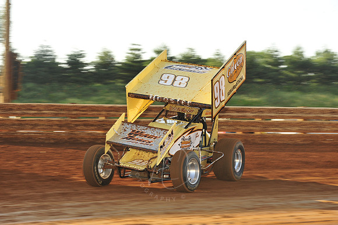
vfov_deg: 13.0
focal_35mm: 105
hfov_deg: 19.5
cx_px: 169
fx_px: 985
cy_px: 112
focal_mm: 105
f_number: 9
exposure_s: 1/320
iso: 500
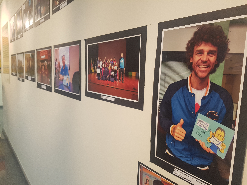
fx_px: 186
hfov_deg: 67.3
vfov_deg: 53.1
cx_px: 124
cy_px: 92
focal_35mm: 26
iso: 160
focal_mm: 4.2
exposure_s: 1/40
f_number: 1.7
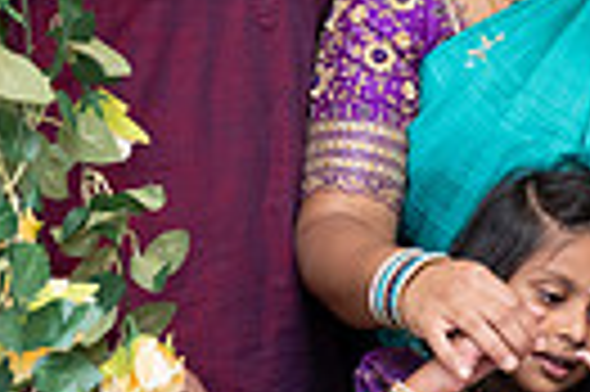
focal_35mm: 144
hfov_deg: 14.2
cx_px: 468
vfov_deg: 9.4
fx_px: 2357
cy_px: -7
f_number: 4
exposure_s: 1/200
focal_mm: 32.5
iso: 500
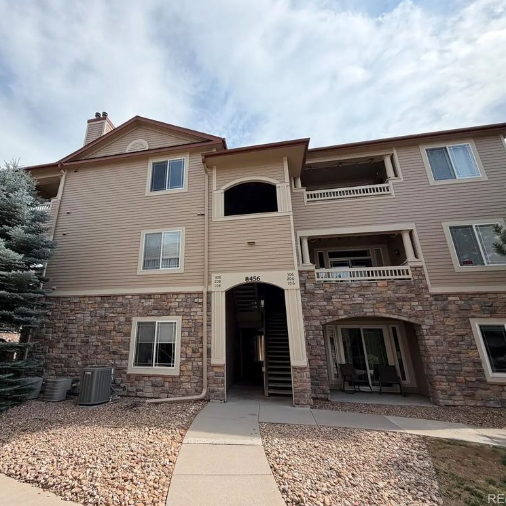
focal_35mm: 17
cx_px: 211
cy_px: 247
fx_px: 281
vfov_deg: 84.0
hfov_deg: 83.3
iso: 20
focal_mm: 2.22
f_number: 2.2
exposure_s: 1/914
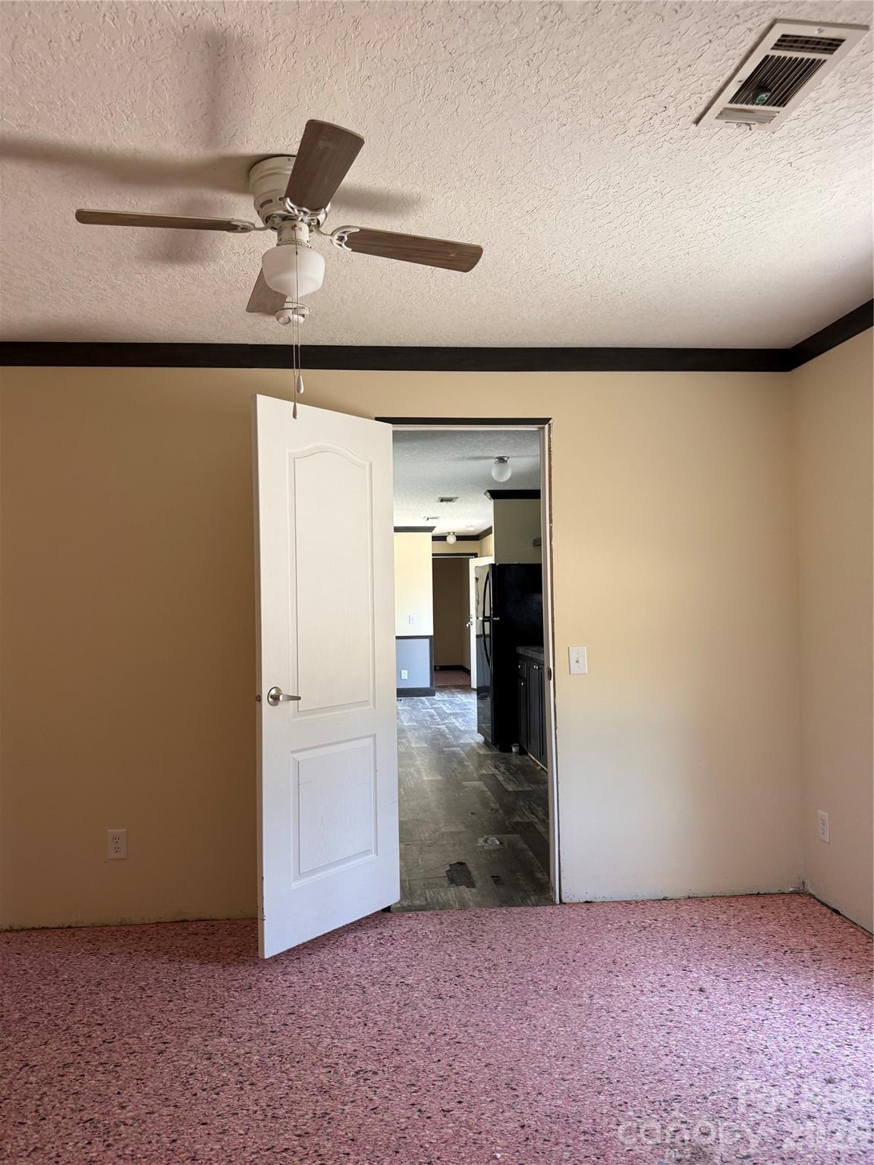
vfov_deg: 71.6
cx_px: 437
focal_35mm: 24
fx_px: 808
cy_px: 582
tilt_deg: +2.0
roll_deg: +1.2
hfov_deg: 56.8
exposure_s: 1/121
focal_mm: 6.76
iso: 160
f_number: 1.78
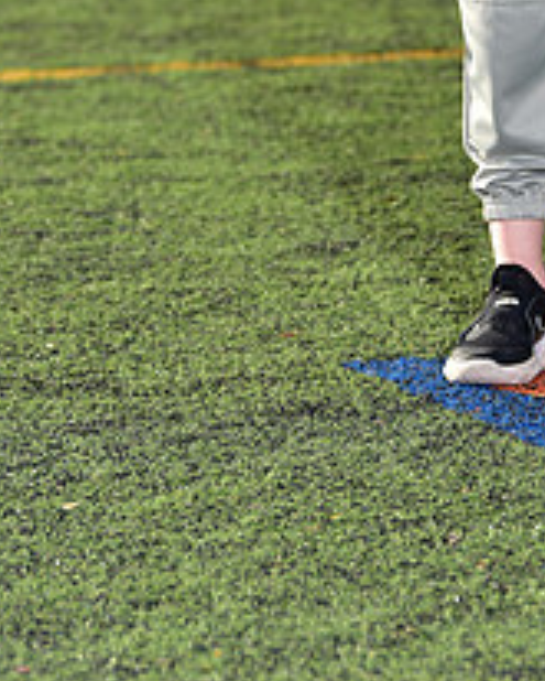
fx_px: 6387
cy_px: -261
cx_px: 563
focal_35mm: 317
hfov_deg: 4.9
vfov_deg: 6.0
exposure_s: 1/320
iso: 64
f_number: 5
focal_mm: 120
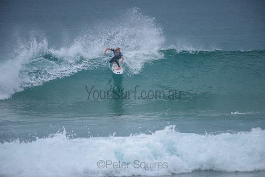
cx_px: 132
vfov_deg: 2.8
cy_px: 88
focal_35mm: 500
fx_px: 3681
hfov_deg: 4.1
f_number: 5.6
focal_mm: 500
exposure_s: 1/2000
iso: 220
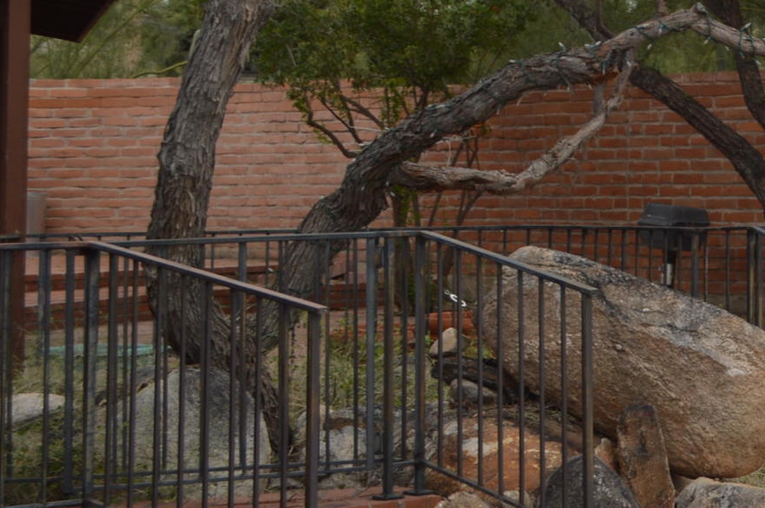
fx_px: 2399
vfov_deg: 11.9
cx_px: 1238
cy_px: -60
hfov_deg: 16.1
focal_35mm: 113
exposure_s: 1/200
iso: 100
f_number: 5.6
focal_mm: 22
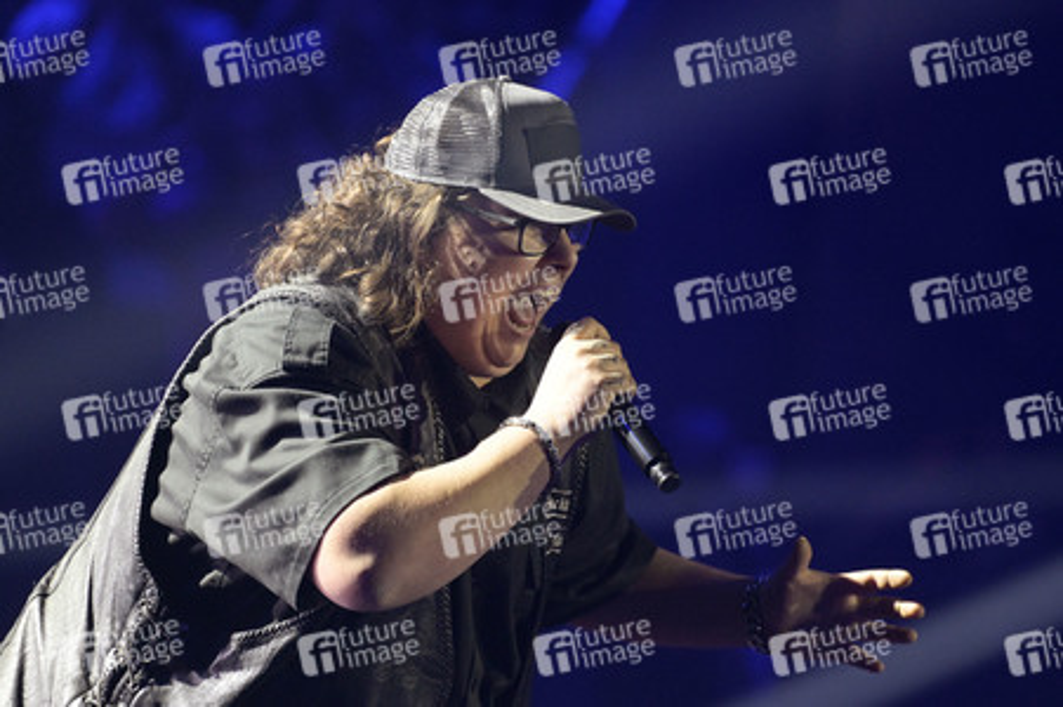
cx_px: 532
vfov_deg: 3.1
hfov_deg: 4.6
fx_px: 13277
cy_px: 354
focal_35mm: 450
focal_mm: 450
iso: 8000
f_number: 5.6
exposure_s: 1/400
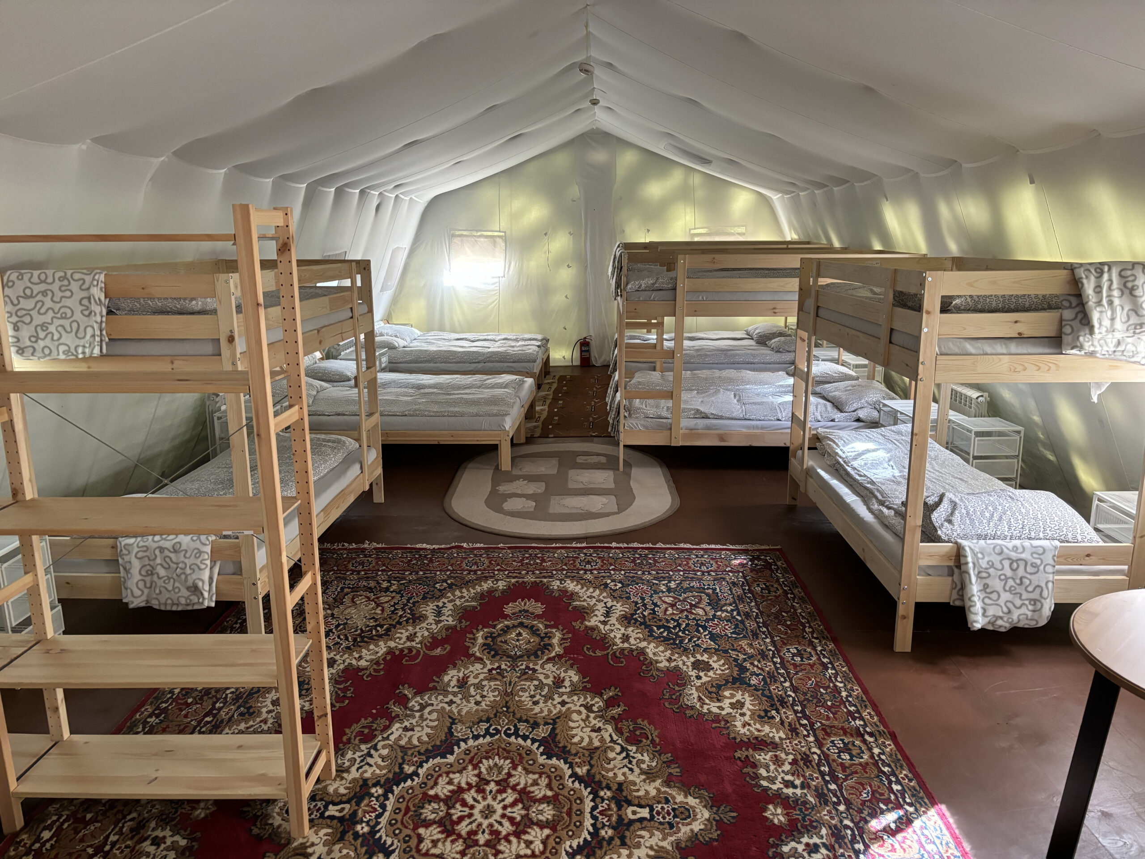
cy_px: 430
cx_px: 572
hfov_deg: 67.3
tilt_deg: -13.0
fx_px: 860
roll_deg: +0.4
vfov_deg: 53.1
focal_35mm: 26
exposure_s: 1/60
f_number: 1.6
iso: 400
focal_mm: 5.96
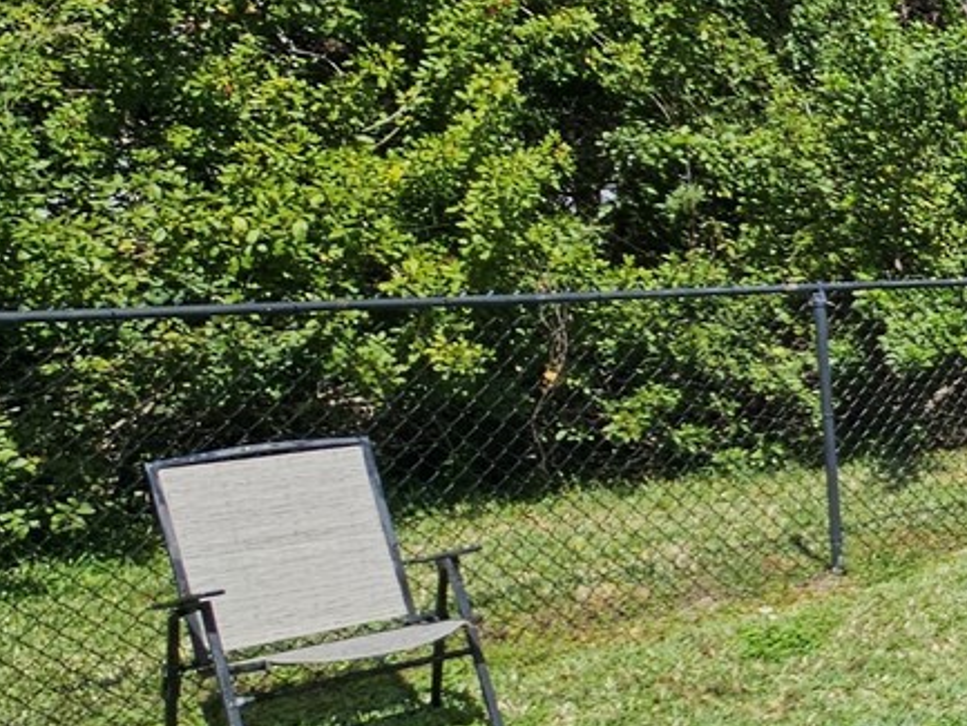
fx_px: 1341
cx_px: 1691
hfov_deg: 23.2
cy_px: 353
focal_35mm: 48
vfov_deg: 30.3
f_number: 2.2
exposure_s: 1/2352
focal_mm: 2.2
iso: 50
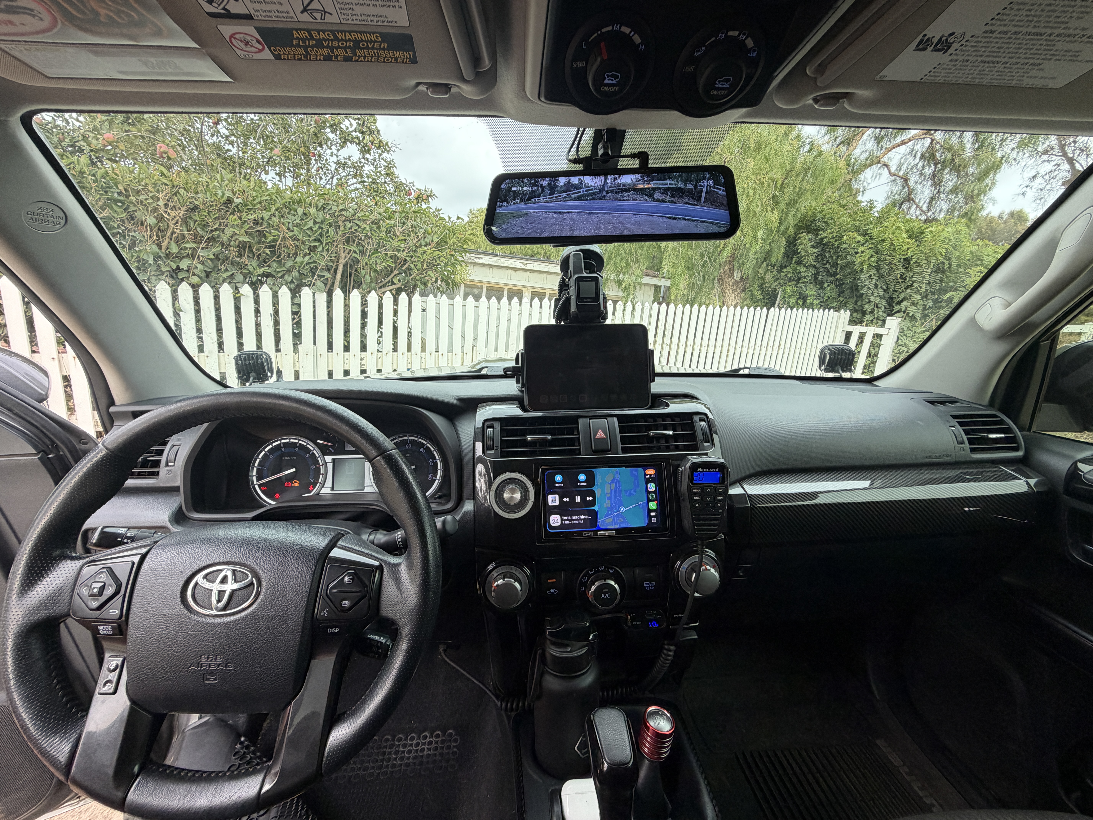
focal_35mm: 14
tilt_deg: -8.4
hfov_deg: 102.1
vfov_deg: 85.7
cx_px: 546
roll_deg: -6.0
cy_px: 410
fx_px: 442
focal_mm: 2.22
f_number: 2.2
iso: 100
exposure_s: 1/121
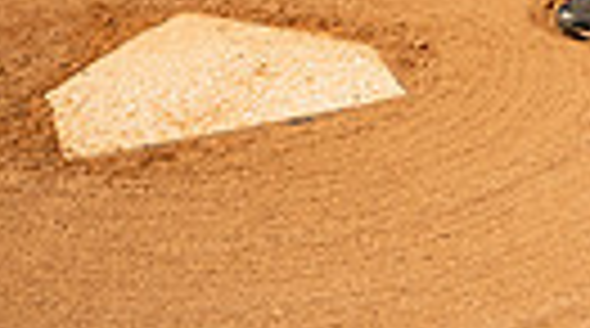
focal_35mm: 166
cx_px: 658
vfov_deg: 6.6
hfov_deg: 12.7
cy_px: -625
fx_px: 2591
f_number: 5.6
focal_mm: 46
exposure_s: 1/250
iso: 100
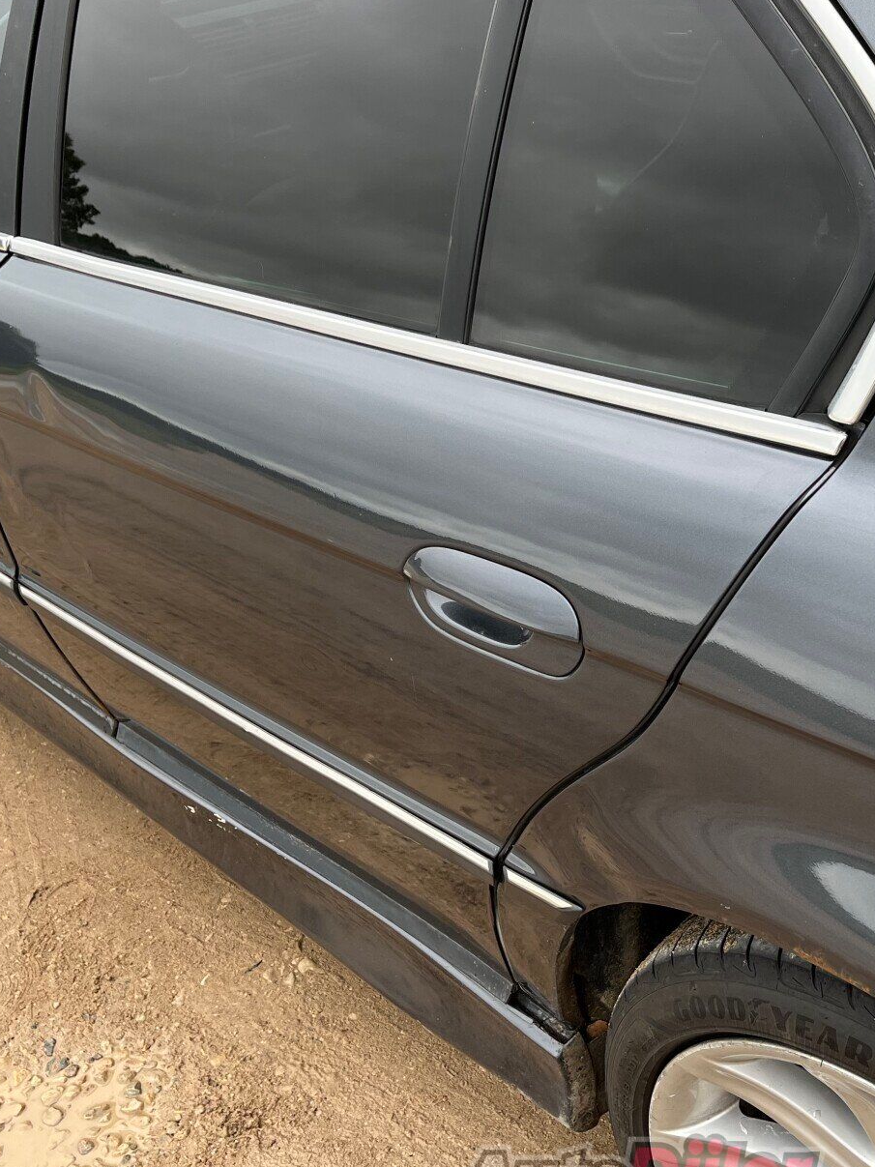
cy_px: 605
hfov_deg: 33.8
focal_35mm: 42
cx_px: 634
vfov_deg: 44.8
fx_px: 1416
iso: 50
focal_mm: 5.1
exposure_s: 1/563
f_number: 1.6
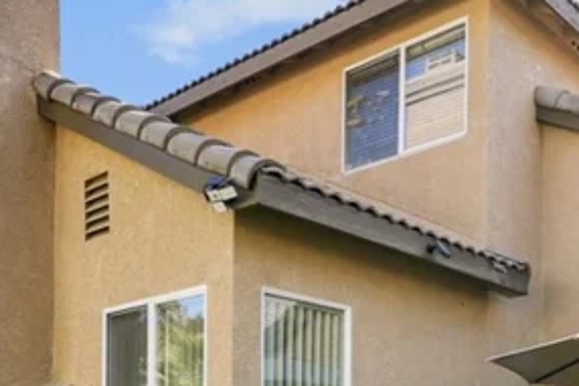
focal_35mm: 47
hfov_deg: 40.3
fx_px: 756
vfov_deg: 26.2
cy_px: 437
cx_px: 458
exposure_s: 1/125
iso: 100
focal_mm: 16
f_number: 8
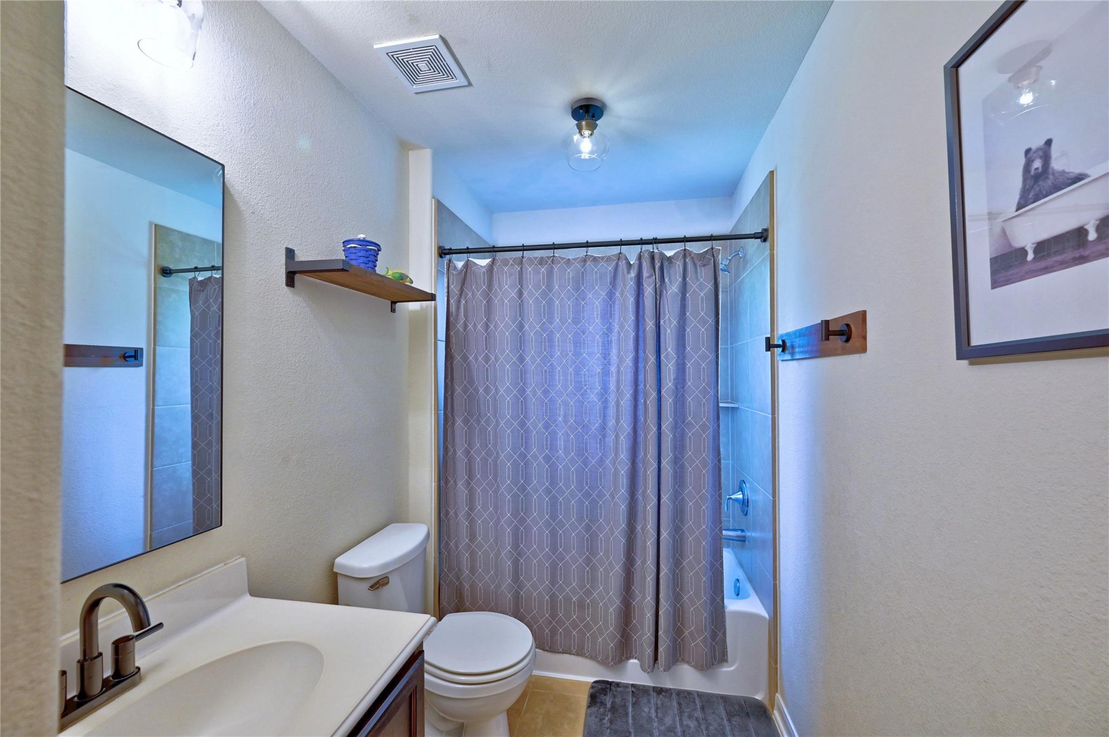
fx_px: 431
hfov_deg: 104.3
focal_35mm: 14
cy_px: 368
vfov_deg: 81.1
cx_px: 554
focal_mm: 14
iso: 400
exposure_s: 1/4
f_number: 8
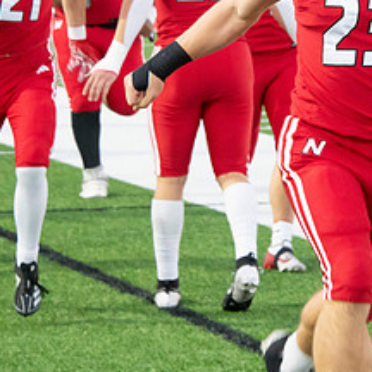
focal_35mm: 308
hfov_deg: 5.7
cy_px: 49
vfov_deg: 5.7
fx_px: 3745
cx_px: 331
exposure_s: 1/200
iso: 8000
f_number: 9
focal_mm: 135
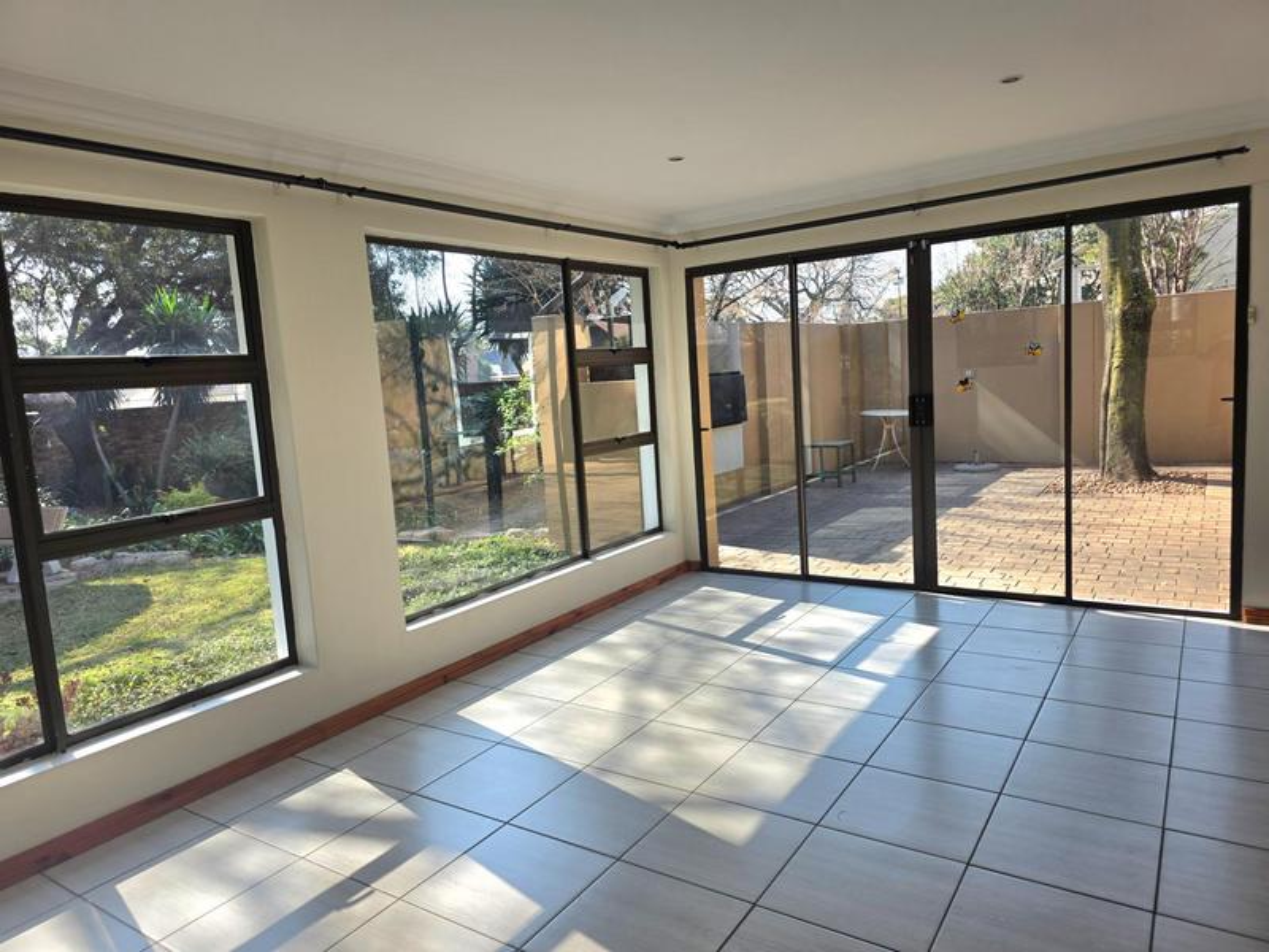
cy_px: 476
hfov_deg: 73.9
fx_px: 843
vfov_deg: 58.9
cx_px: 634
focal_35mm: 23
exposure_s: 1/2000
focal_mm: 6.3
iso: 80
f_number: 1.7
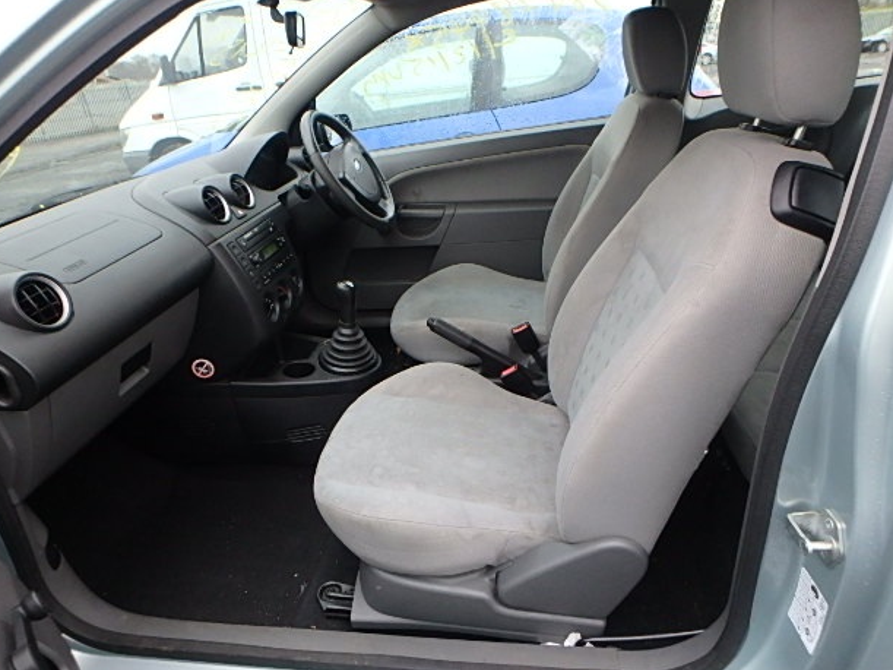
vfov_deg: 61.1
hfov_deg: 76.4
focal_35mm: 22
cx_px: 437
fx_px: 567
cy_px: 334
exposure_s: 1/30
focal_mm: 3.7
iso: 400
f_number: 3.5
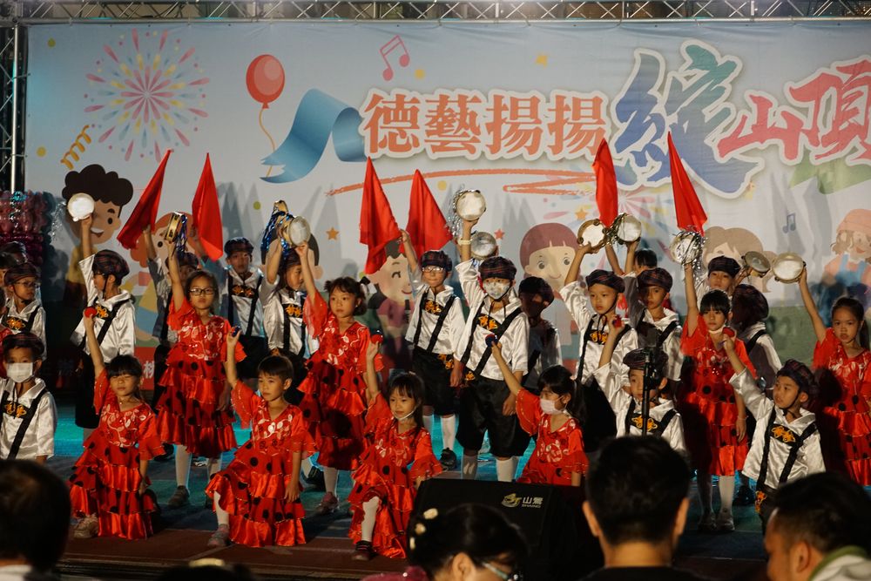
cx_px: 436
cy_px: 290
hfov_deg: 18.7
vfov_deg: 12.5
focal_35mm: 110
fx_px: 2649
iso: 1600
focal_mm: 73
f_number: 5.6
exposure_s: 1/125
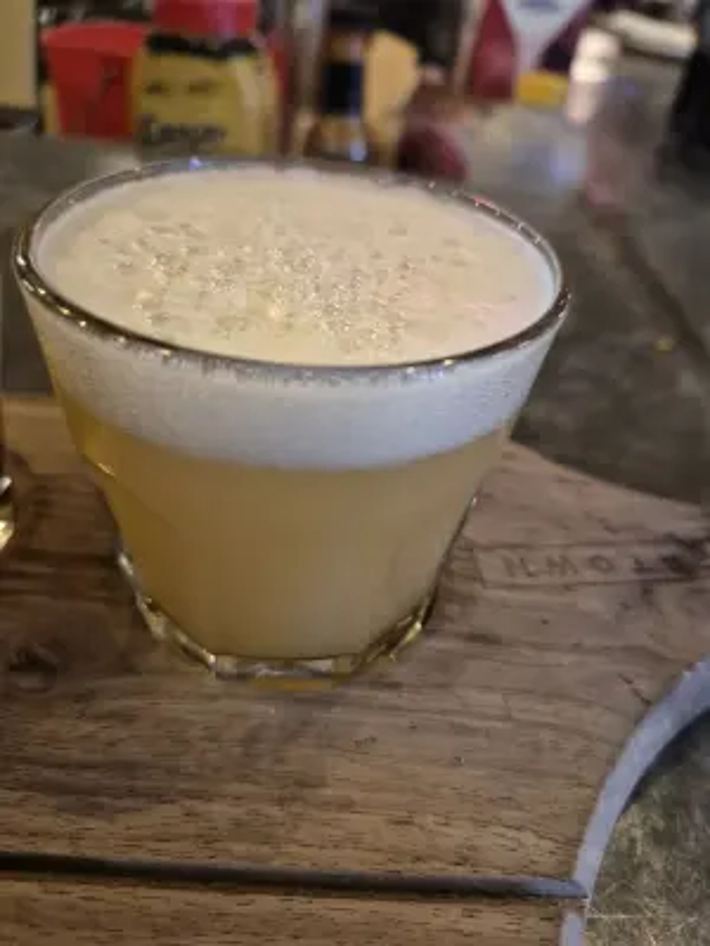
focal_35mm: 23
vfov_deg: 73.9
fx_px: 629
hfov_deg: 58.9
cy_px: 473
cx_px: 355
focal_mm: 5.4
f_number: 1.8
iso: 800
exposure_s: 1/60
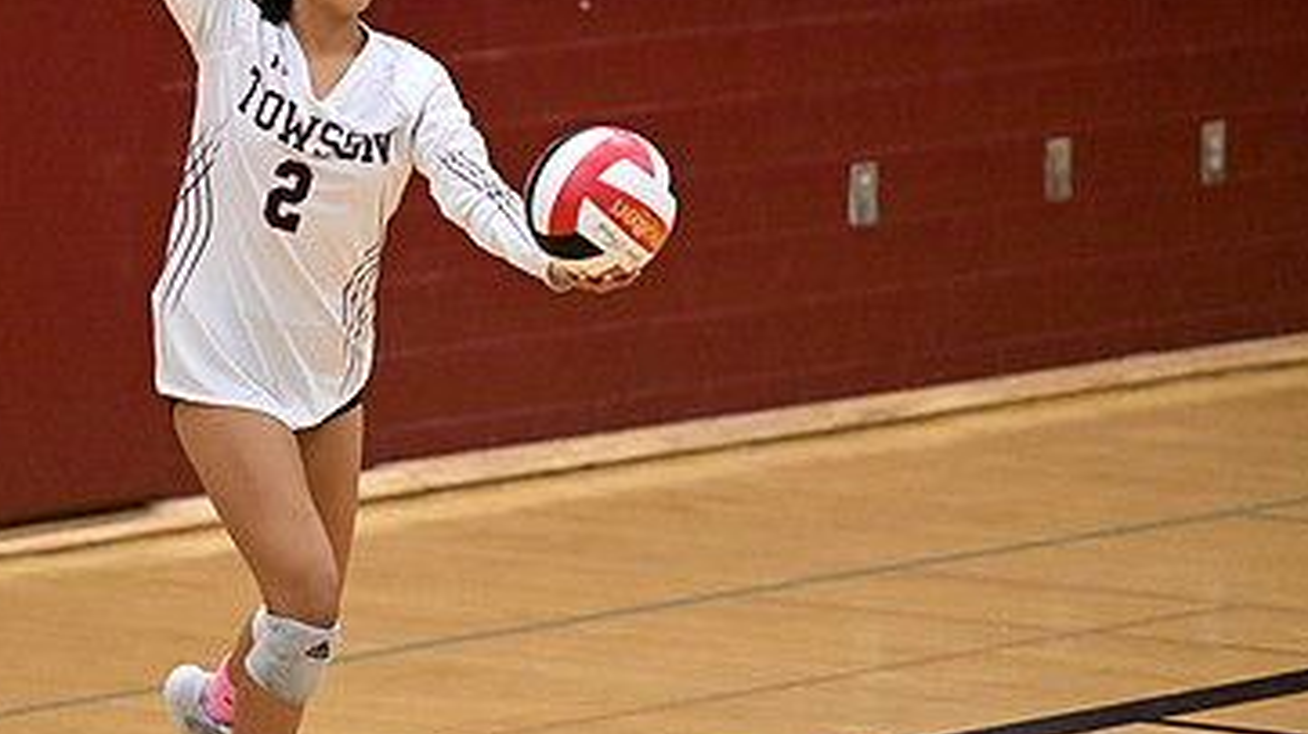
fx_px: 11645
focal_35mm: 336
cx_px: 412
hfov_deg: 6.4
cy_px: 150
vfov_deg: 3.6
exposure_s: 1/1000
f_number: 2.8
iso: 14400
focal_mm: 200
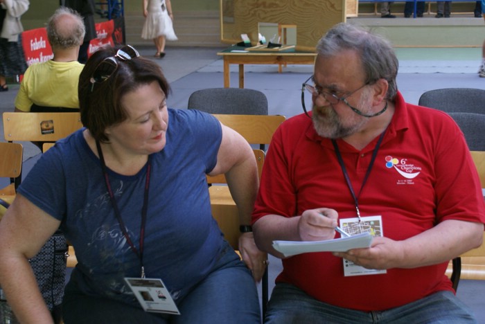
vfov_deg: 20.2
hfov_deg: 29.8
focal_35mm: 68
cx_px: 242
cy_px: 162
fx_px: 910
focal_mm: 45
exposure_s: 1/25
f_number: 5.6
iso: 400
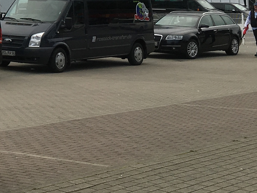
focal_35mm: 111
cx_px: -128
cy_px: -74
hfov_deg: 16.2
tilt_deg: +5.4
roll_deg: -0.7
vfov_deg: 12.8
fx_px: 824
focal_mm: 4.15
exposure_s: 1/432
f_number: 2.2
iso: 25
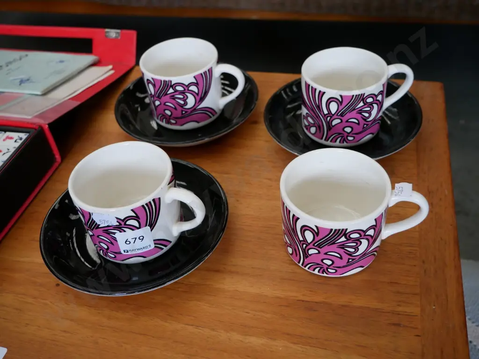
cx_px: 240
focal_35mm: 34
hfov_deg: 54.0
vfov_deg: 41.8
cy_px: 180
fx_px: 470
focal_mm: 17
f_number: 4
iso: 640
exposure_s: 1/60
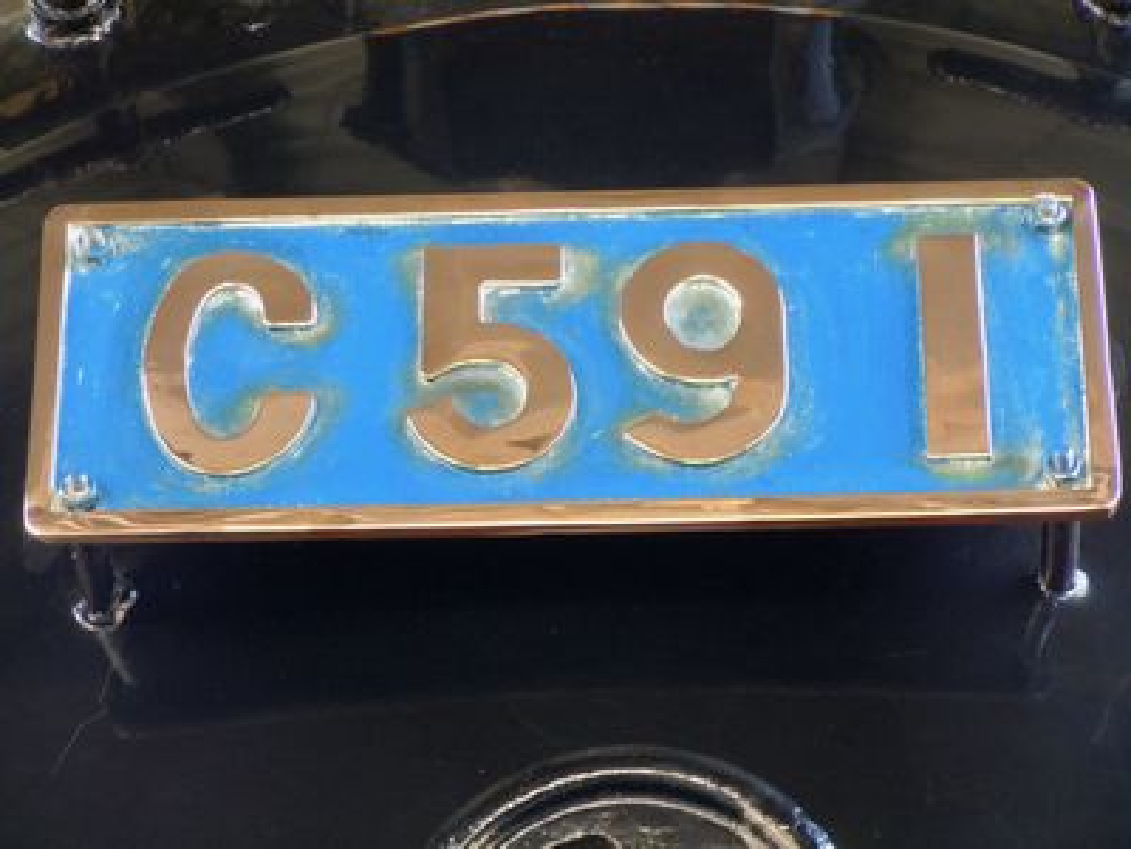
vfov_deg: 10.5
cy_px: 424
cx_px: 566
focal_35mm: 141
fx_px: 4607
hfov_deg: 14.0
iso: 400
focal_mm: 25.3
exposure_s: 1/25
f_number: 5.5
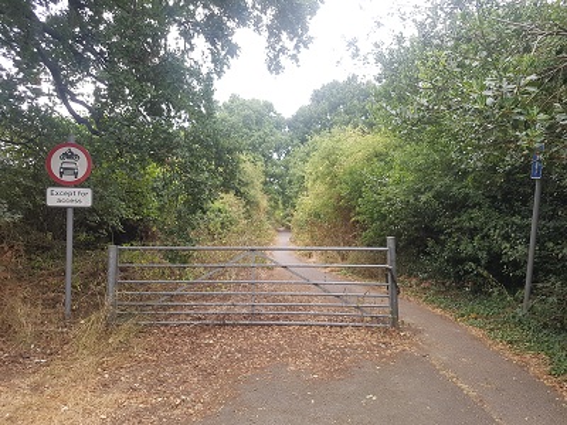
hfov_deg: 67.3
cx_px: 284
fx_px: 426
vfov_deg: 53.1
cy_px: 212
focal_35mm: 26
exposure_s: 1/50
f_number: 1.7
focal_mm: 4.2
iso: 64
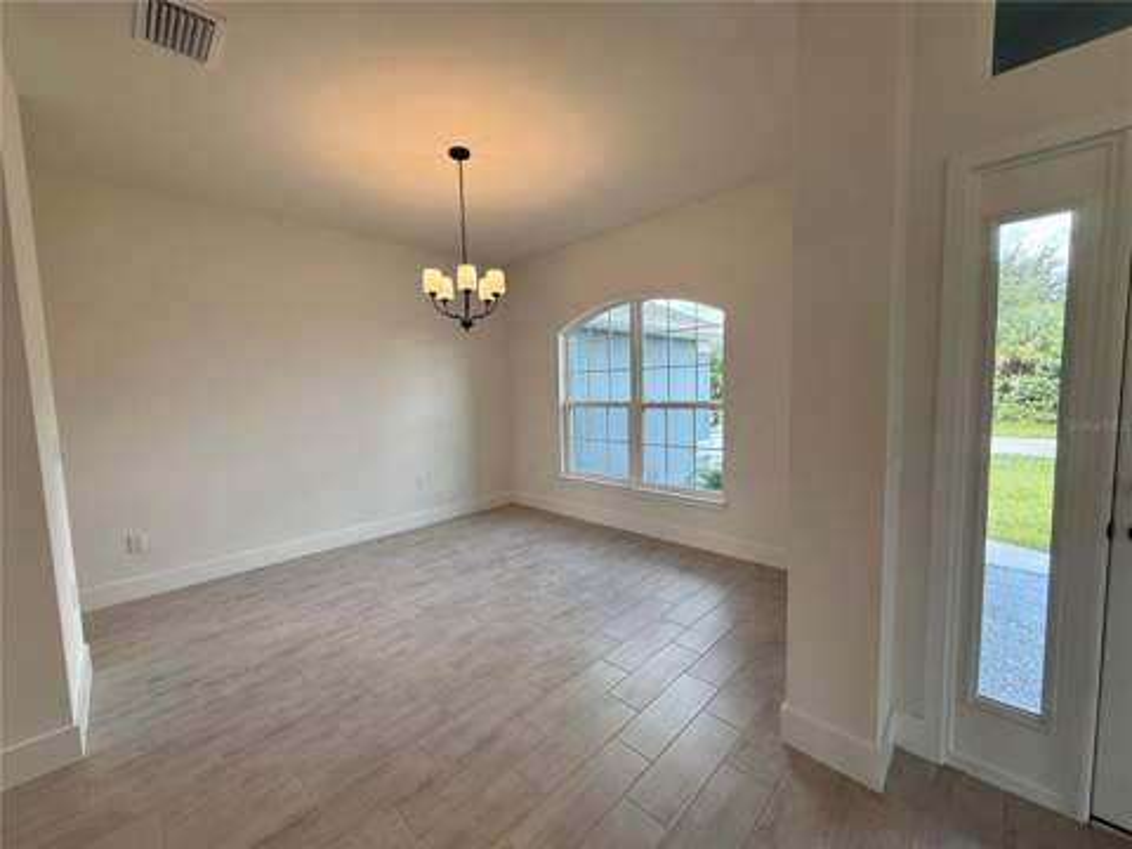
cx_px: 566
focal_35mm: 14
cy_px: 424
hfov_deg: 102.1
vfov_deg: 85.7
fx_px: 458
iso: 64
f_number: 2.2
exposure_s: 1/127
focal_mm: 2.22
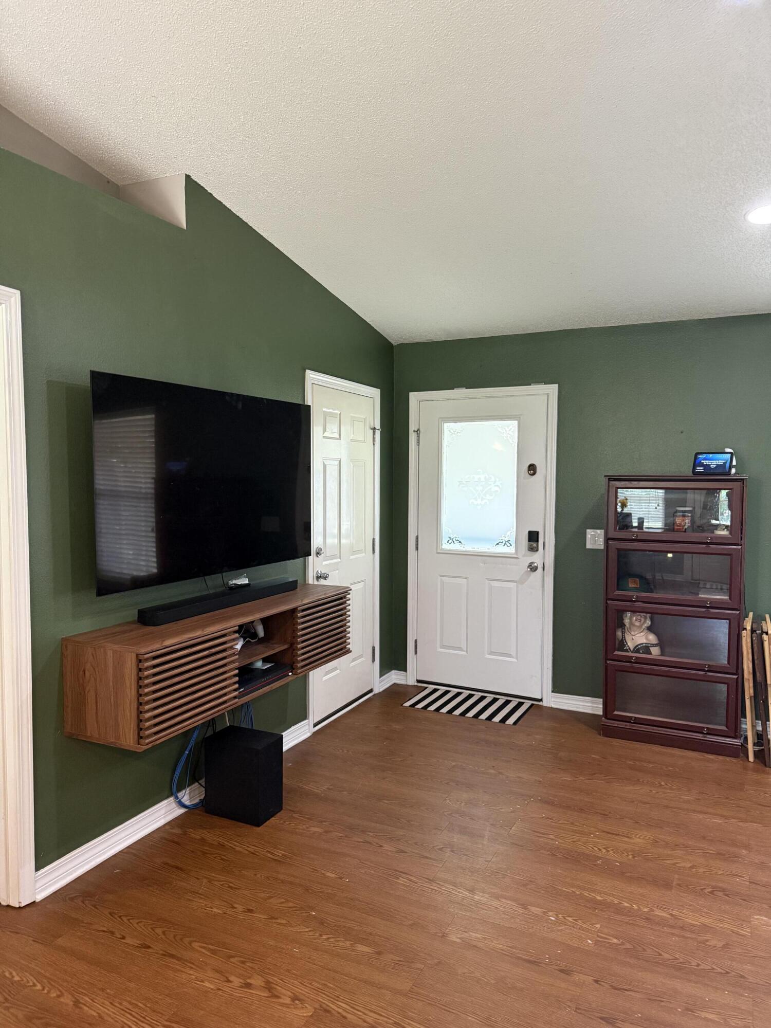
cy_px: 514
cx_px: 386
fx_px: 713
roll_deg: +0.2
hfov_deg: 56.8
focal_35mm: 24
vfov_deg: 71.6
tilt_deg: -3.3
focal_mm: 6.76
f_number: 1.78
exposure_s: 1/60
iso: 500
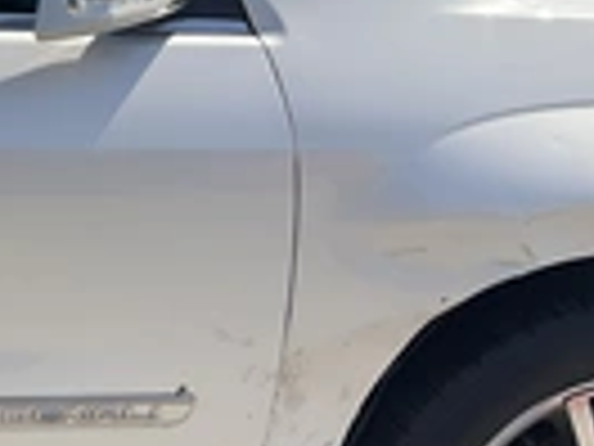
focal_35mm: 88
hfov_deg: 20.0
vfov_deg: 16.7
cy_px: 104
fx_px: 1510
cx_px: -220
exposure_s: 1/1675
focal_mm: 3
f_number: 1.8
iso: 25
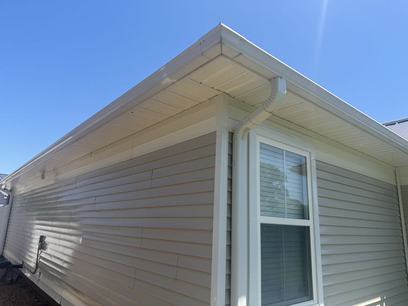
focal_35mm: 24
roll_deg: -2.5
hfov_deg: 71.6
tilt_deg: +13.2
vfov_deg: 56.8
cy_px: 153
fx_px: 283
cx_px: 204
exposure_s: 1/2703
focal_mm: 6.76
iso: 80
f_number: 1.78
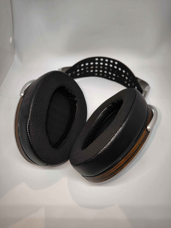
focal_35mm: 24
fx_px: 158
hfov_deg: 56.8
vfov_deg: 71.6
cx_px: 86
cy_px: 114
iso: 160
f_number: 1.9
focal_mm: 6.92
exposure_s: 1/100
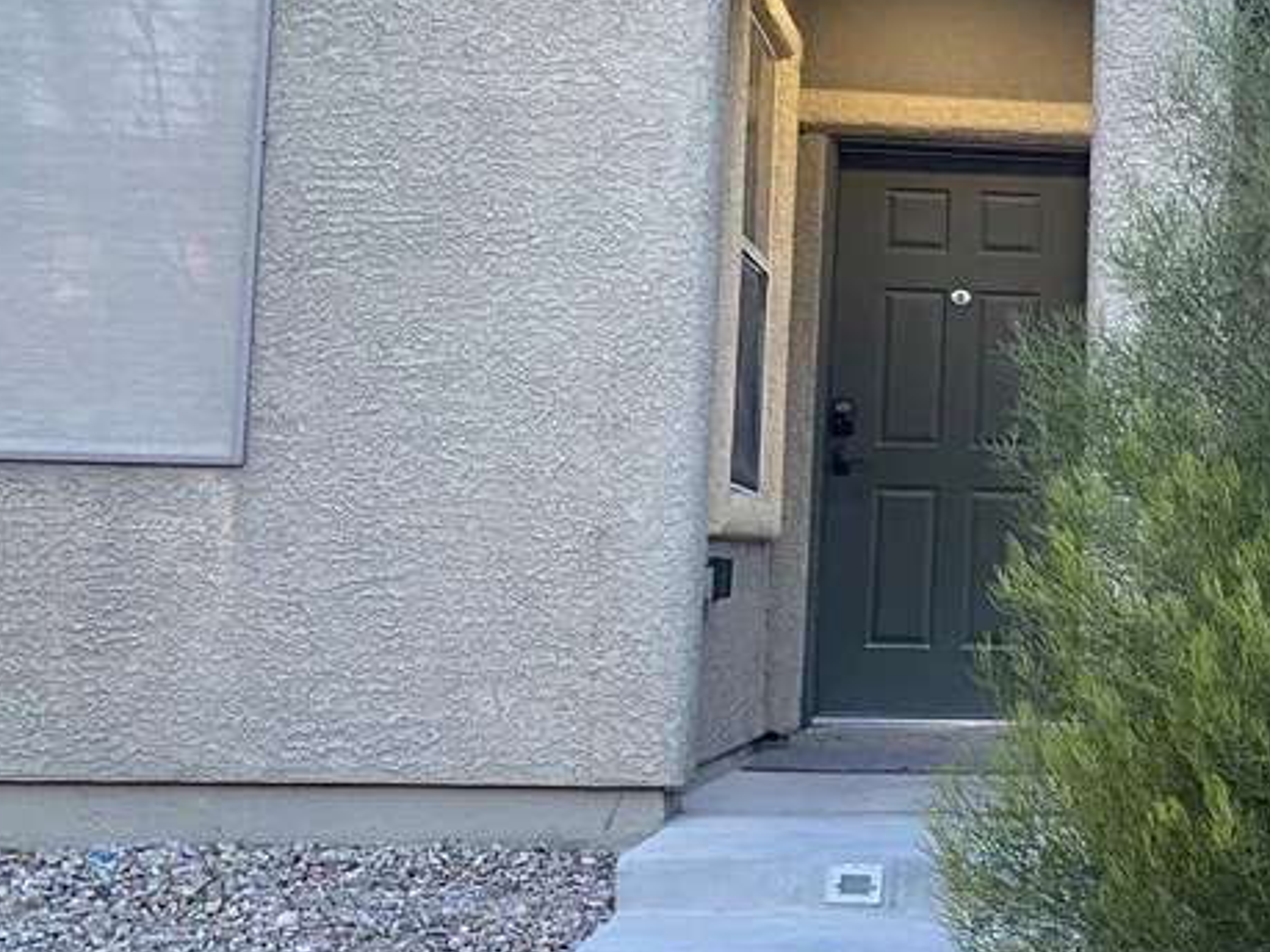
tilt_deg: +3.6
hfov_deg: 31.0
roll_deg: -0.8
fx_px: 2127
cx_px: 1240
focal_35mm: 58
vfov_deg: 25.2
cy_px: 365
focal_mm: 4.25
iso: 160
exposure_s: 1/60
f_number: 1.8
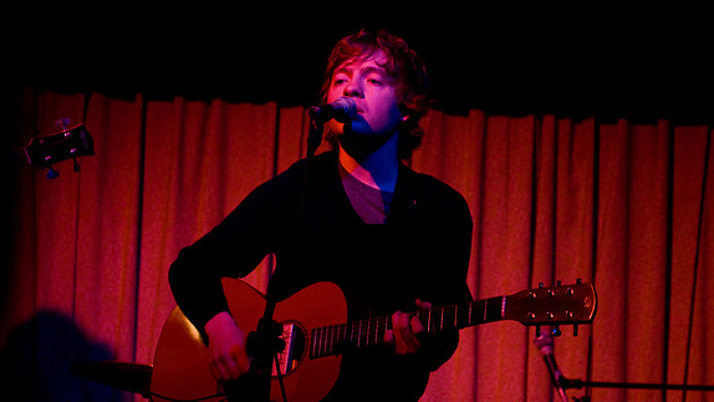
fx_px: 2102
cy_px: 180
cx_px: 355
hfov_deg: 19.3
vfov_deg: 10.9
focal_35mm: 111
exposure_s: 1/60
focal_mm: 70
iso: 1000
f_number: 2.8
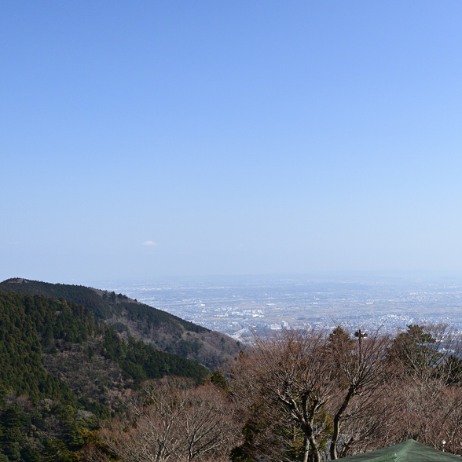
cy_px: 281
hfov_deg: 30.9
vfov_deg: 32.7
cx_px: 437
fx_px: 785
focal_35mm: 52
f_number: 5.6
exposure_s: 1/800
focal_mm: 20
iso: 500
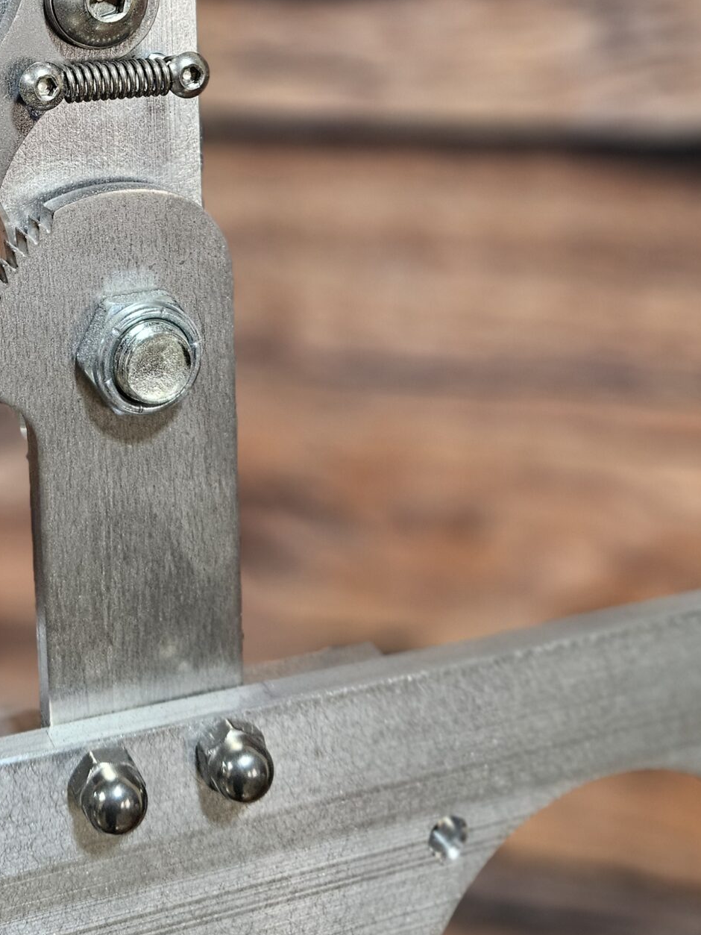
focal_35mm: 47
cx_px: 53
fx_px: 1269
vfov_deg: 37.9
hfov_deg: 29.4
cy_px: 104
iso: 320
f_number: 1.8
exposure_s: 1/120
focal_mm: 5.4
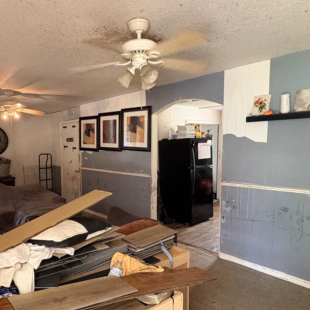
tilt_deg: -5.5
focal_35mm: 26
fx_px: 263
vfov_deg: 60.8
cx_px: 124
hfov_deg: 60.4
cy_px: 174
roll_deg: +1.4
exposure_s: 1/60
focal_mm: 2.22
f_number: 2.2
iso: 500
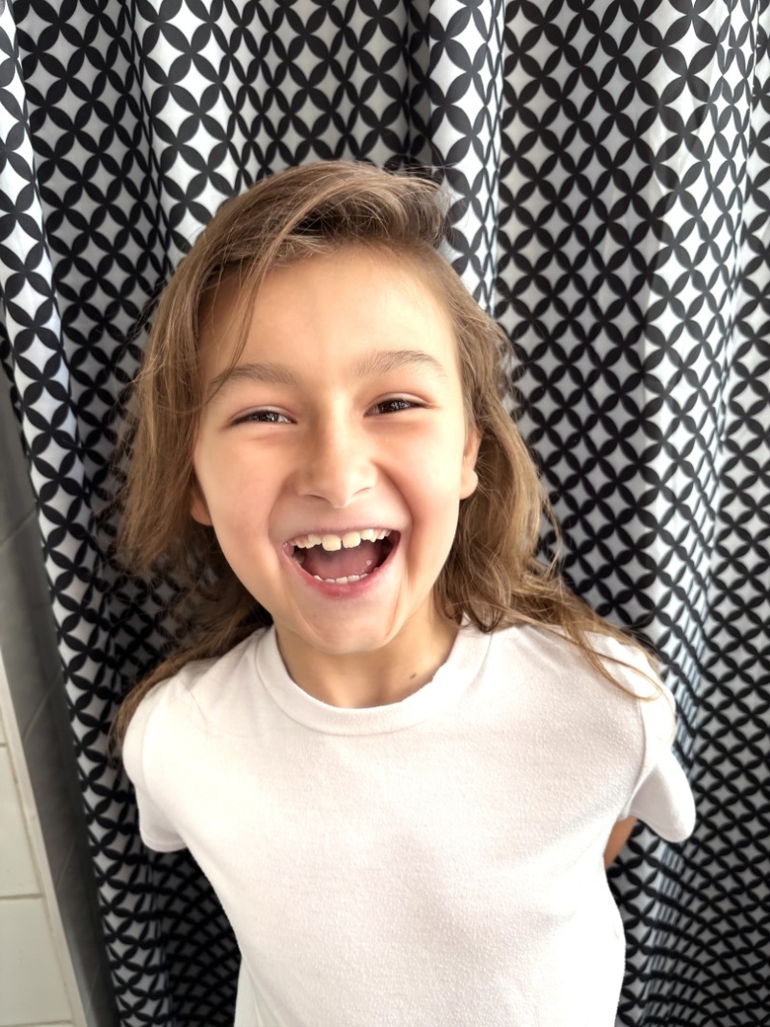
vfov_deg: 67.3
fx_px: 771
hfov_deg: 53.1
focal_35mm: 26
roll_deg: +1.0
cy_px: 514
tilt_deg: -23.2
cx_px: 385
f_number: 1.6
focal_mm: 5.96
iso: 40
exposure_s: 1/174
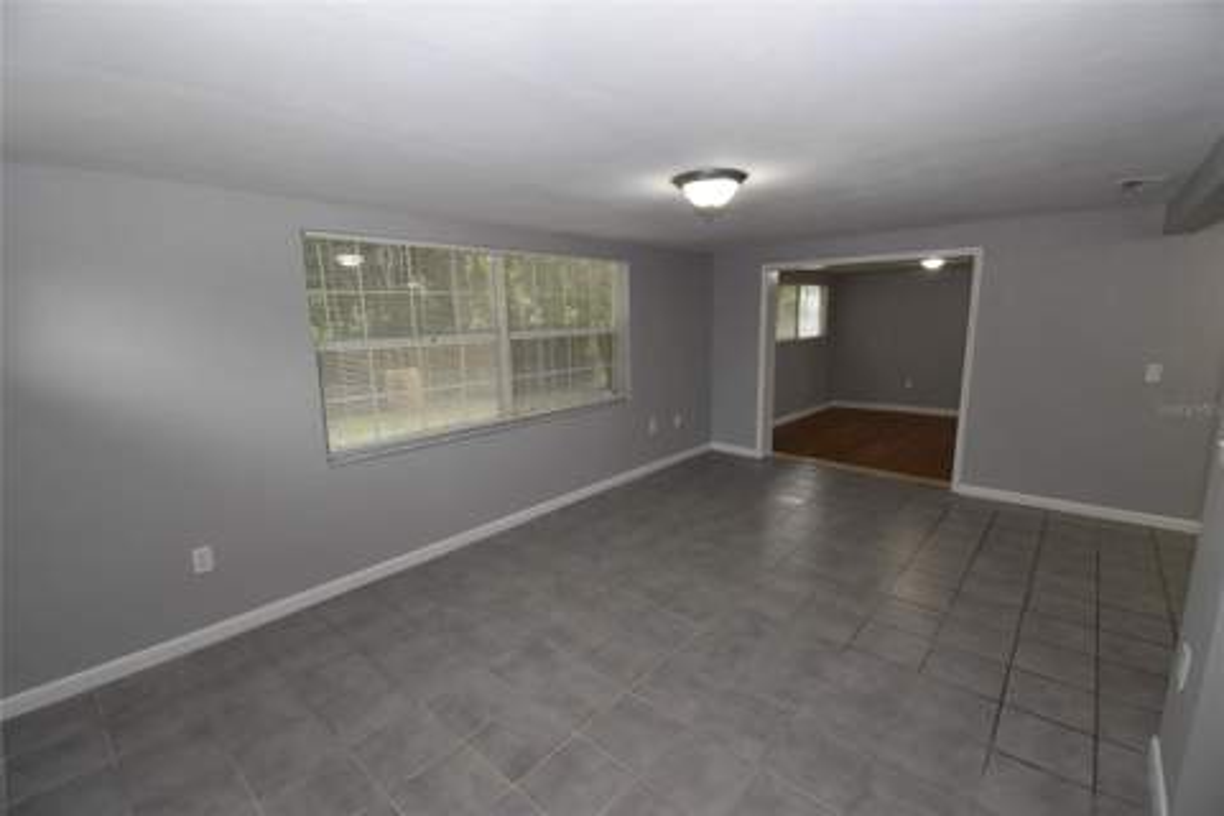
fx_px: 510
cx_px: 612
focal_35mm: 15
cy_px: 408
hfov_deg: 100.4
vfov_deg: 77.3
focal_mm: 10
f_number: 8
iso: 1600
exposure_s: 1/80
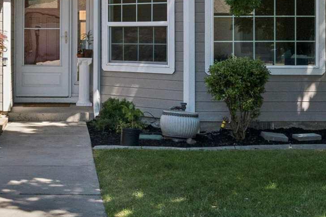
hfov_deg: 24.2
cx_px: 65
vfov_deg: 16.4
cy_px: 37
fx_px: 747
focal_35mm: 83
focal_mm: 19.6
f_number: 13
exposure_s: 1/200
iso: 400
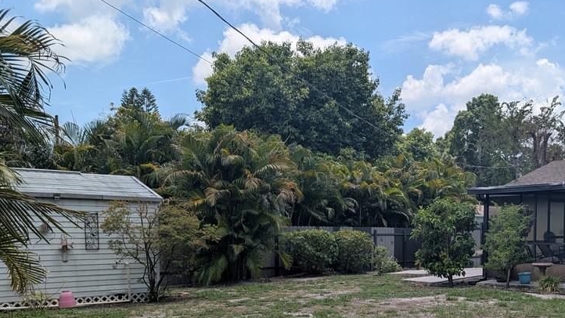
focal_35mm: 37
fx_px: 554
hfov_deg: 52.5
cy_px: 279
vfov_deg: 30.7
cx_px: 396
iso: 19
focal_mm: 6.9
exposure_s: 1/1195
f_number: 1.68
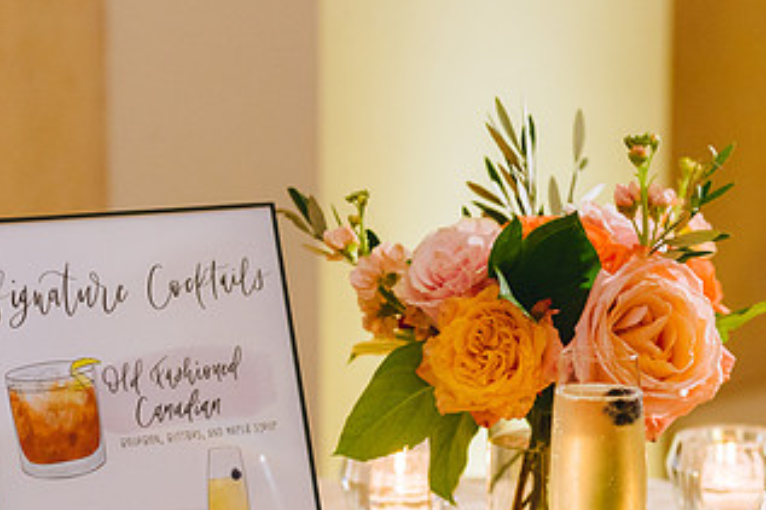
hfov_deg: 16.9
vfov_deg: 11.3
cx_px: 459
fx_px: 2573
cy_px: 419
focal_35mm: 121
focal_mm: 66
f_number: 2.8
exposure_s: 1/160
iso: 1600
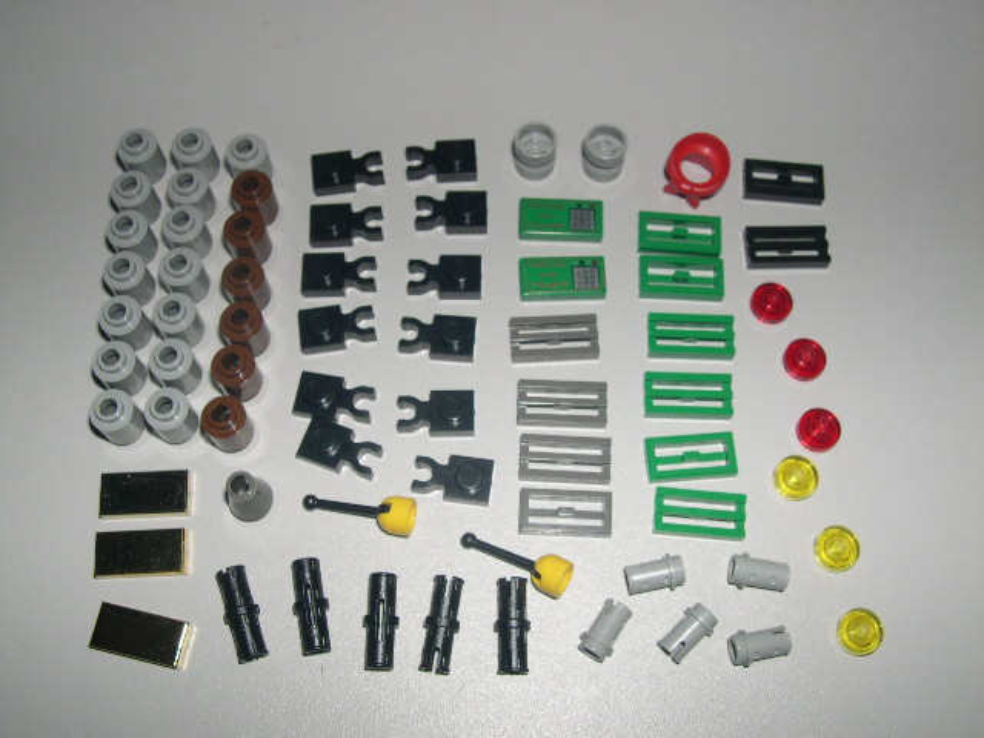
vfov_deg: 37.7
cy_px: 369
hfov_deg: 49.0
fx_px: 1080
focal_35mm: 38
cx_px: 492
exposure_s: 1/60
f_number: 7.6
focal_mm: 8
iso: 100
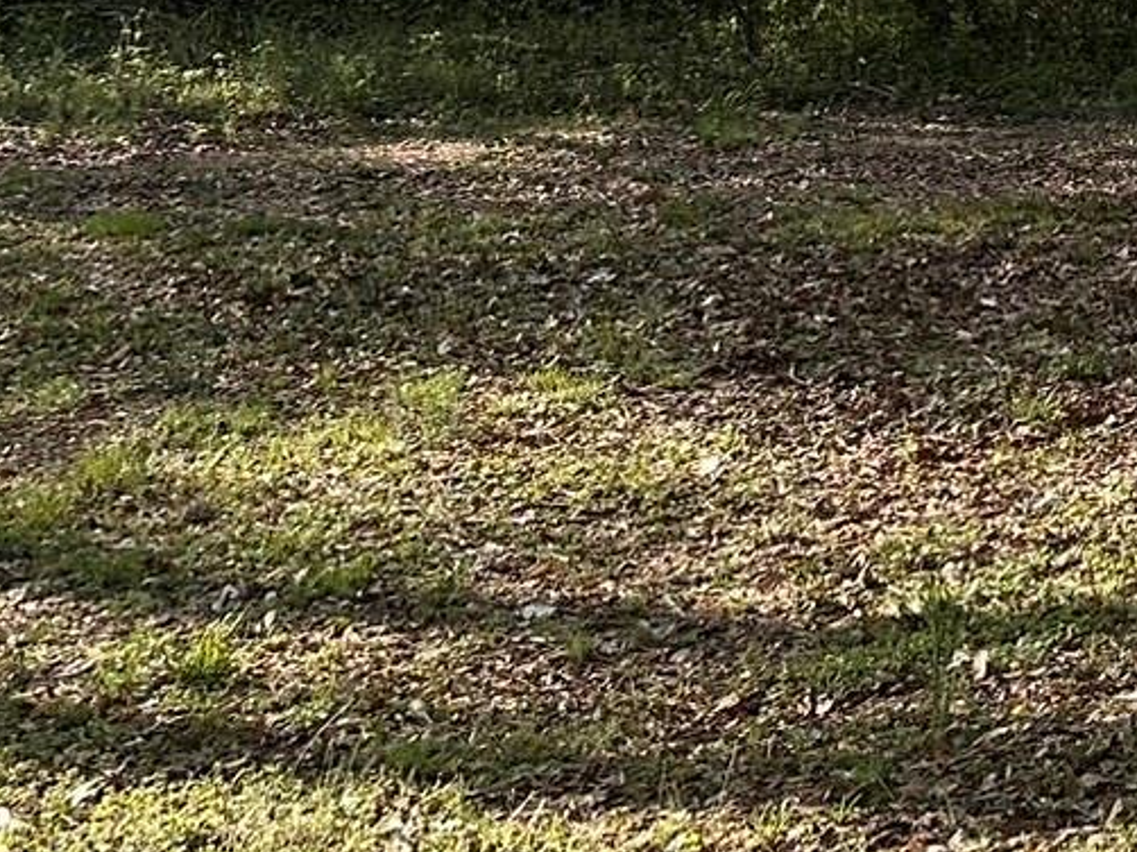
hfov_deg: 16.9
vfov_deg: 14.1
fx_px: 3217
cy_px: -446
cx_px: 1980
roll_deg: -0.3
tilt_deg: +4.6
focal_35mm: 98
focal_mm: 6.86
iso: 80
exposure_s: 1/962
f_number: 1.78
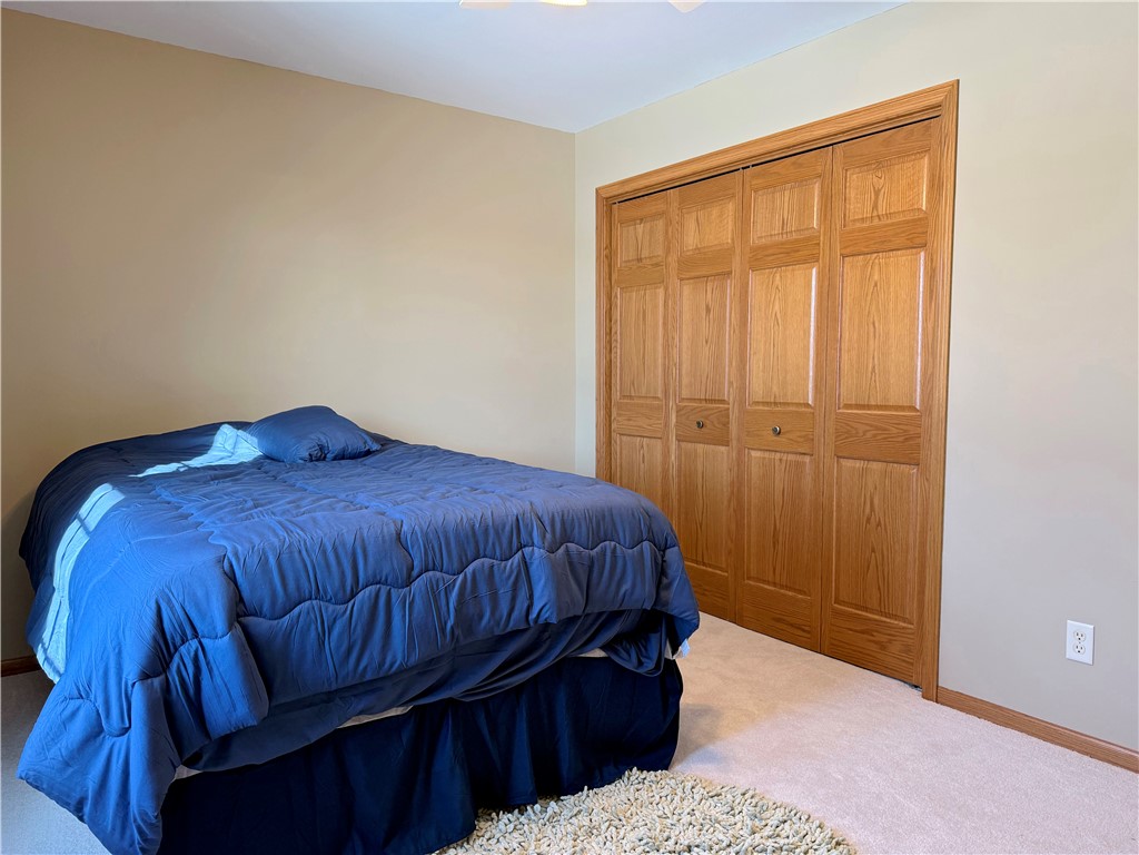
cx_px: 570
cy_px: 428
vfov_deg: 56.8
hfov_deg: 71.6
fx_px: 790
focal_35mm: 24
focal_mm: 6.76
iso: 125
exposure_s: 1/60
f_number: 1.78
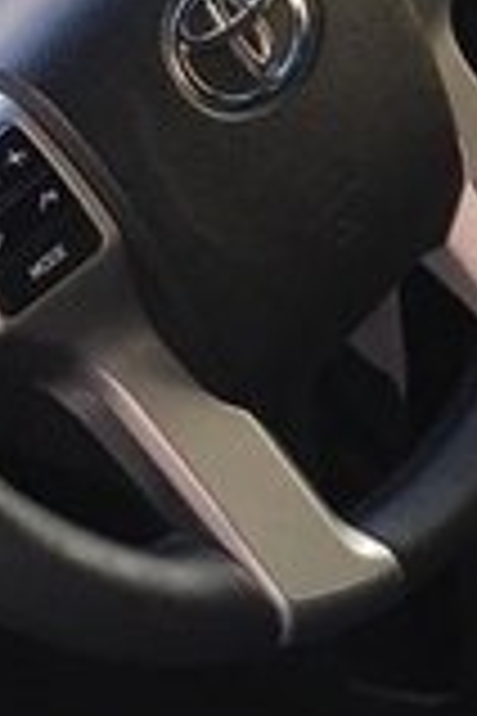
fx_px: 2484
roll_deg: -4.1
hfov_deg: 10.4
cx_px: 814
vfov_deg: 15.8
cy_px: -124
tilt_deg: -20.3
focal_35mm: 125
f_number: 2.2
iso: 25
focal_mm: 4.15
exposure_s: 1/33
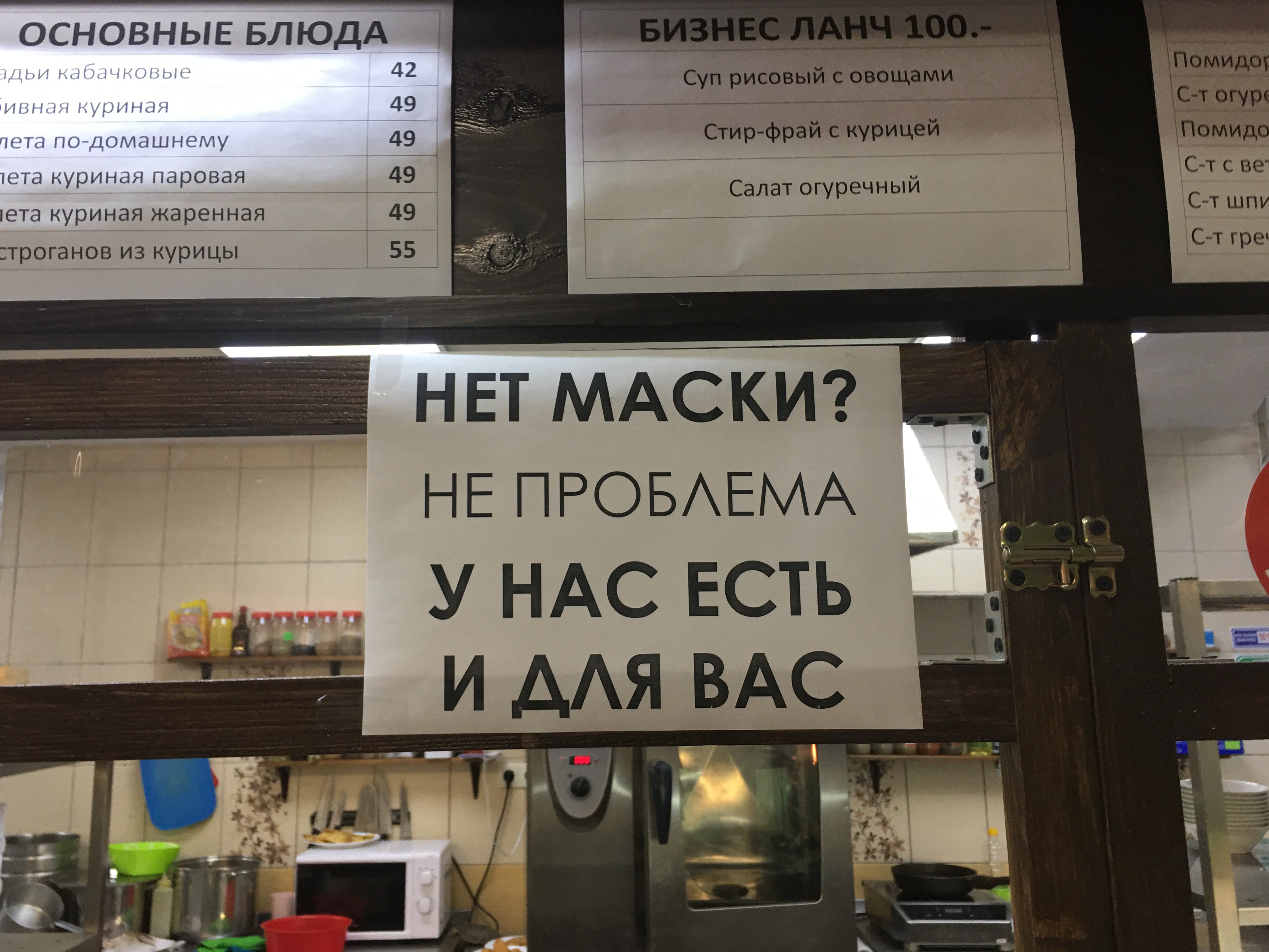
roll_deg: +1.0
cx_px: 619
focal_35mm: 30
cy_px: 465
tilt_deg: +10.5
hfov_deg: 60.0
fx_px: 1100
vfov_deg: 46.8
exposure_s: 1/17
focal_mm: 4.15
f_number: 2.2
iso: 50
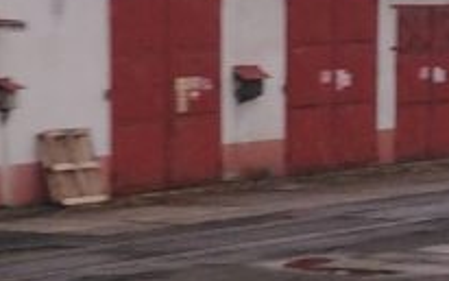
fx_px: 2620
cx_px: -22
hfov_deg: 9.7
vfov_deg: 6.1
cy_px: 281
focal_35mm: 214
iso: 100
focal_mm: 3.46
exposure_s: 1/60
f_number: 2.2
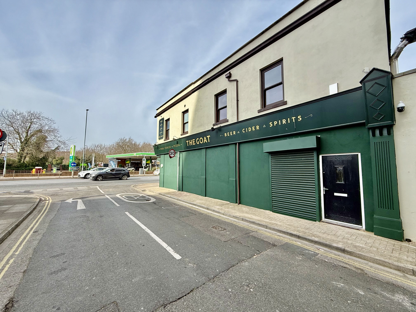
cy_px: 156
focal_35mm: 14
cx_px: 208
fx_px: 168
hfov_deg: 102.1
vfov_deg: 85.7
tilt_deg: +5.5
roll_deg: -0.6
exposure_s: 1/1167
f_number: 2.2
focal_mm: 2.22
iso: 50
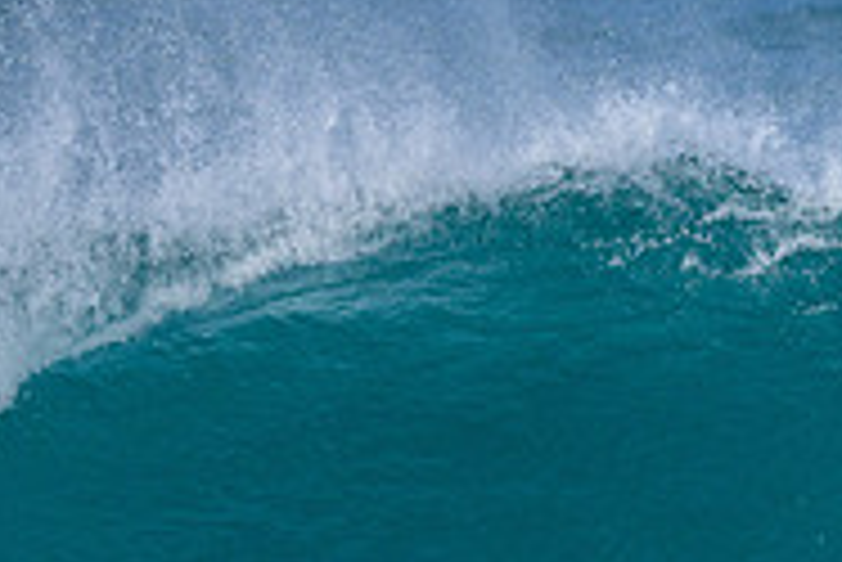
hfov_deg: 0.7
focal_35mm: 3149
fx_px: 73706
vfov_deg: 0.4
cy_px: 1036
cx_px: 988
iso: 360
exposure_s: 1/2000
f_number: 6.3
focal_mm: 800
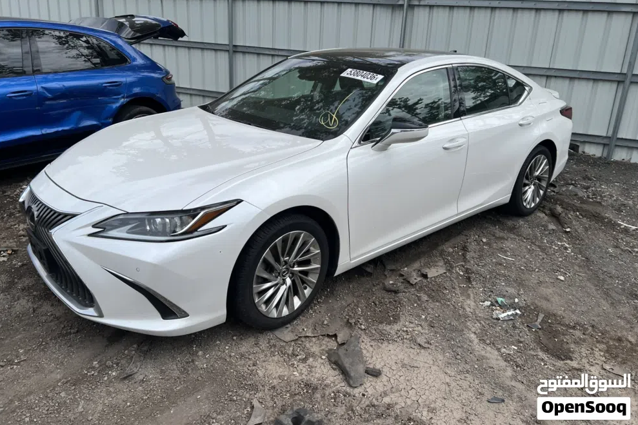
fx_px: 496
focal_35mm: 28
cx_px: 316
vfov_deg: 46.3
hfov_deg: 65.5
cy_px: 188
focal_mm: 5.7
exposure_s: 1/3257
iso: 50
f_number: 1.5
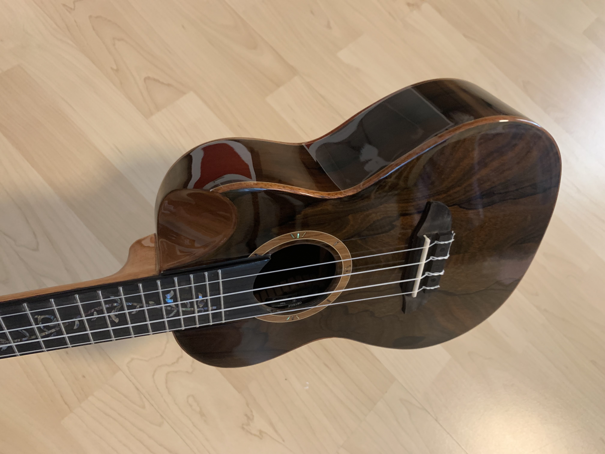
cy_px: 227
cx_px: 302
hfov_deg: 67.3
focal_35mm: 26
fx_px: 454
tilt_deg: -67.1
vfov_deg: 53.1
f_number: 1.8
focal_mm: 4.25
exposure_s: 1/33
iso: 250
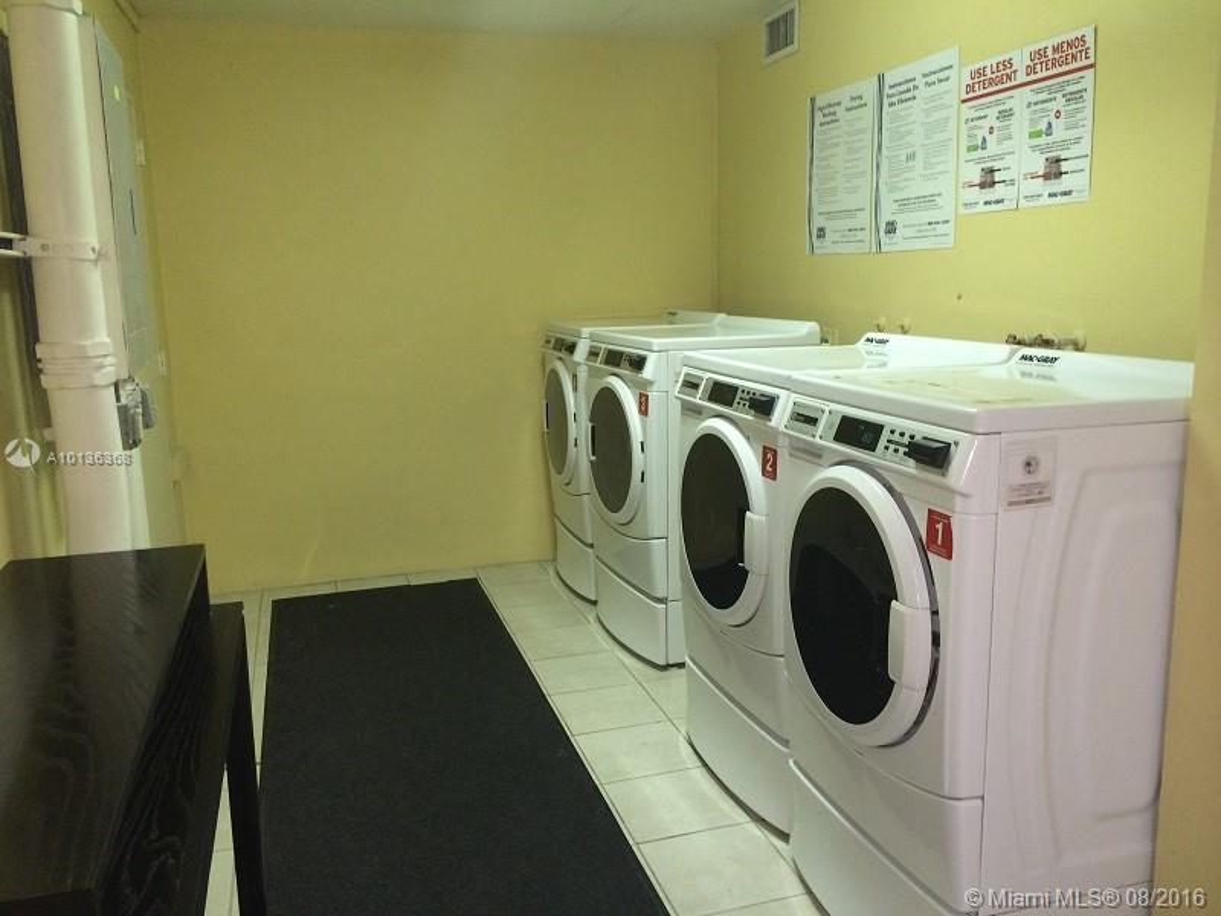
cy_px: 458
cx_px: 610
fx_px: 1058
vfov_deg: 46.8
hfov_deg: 60.0
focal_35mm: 30
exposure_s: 1/30
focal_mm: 4.12
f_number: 2.2
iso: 160
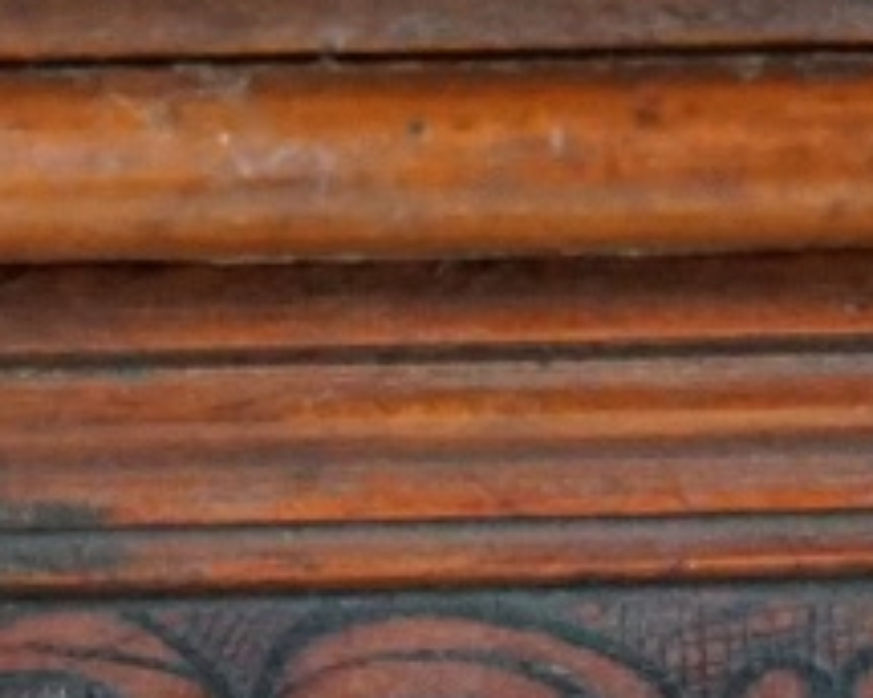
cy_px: 852
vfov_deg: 1.8
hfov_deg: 2.2
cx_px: -16
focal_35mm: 872
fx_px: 22530
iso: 5000
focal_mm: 111
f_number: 5.6
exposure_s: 1/200
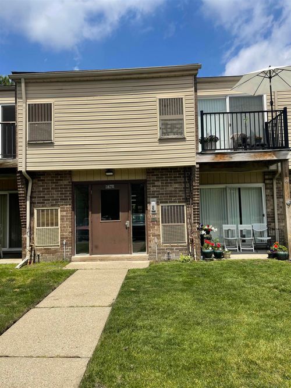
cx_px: 146
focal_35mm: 25
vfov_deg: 69.4
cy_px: 194
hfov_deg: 54.9
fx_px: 280
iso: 32
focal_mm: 5.1
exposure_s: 1/4348
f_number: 1.6
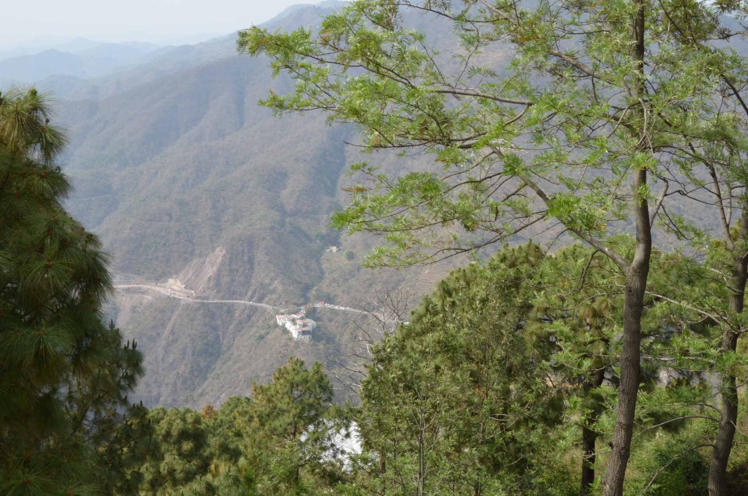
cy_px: 248
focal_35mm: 45
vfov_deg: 29.7
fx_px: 933
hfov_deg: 43.7
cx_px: 374
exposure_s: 1/15
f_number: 29
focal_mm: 30
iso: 100
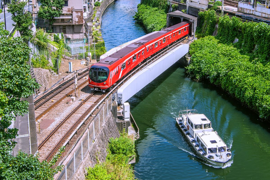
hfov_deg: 55.8
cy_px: 90
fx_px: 255
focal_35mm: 34
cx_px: 135
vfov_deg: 38.9
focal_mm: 34
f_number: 9
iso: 200
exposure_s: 1/320
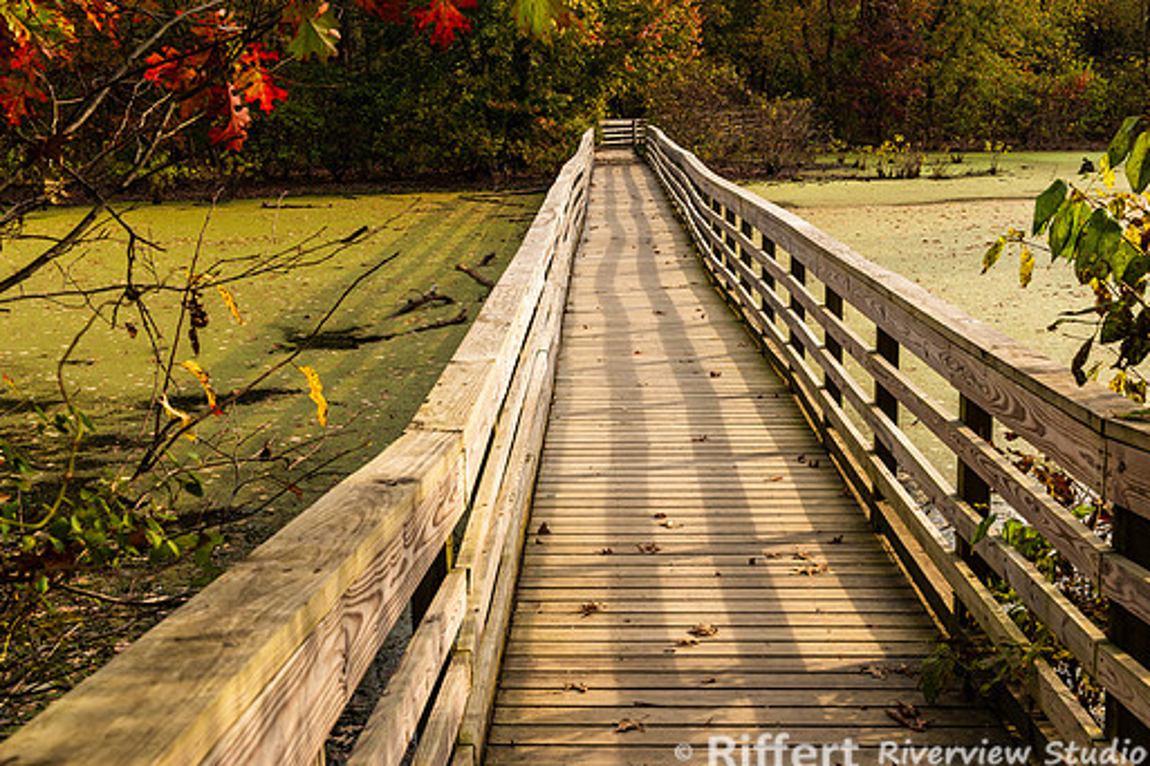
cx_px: 525
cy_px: 359
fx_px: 1374
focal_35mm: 43
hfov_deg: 45.4
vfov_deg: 31.2
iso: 400
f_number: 10
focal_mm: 38
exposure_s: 1/320
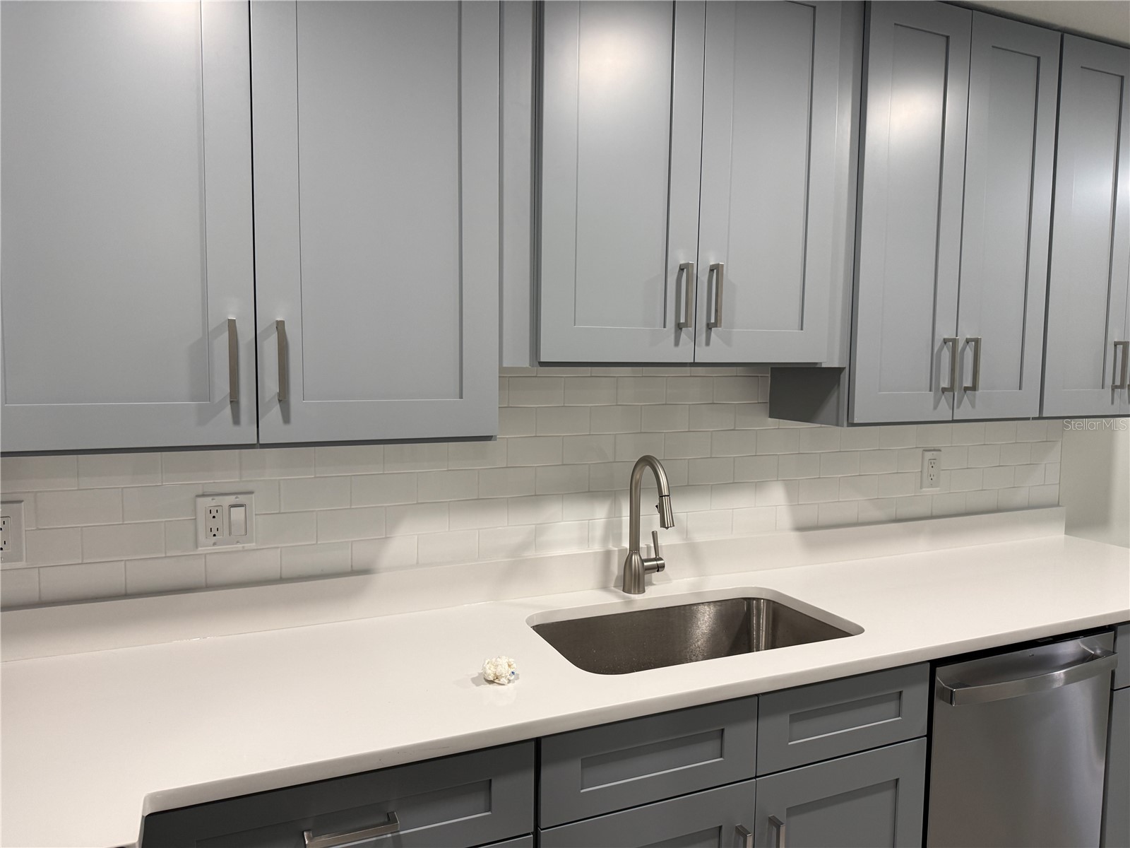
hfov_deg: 71.6
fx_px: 783
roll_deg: -1.1
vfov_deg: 56.8
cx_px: 565
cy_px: 424
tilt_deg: -3.3
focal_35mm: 24
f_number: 1.78
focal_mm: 6.76
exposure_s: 1/120
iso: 160
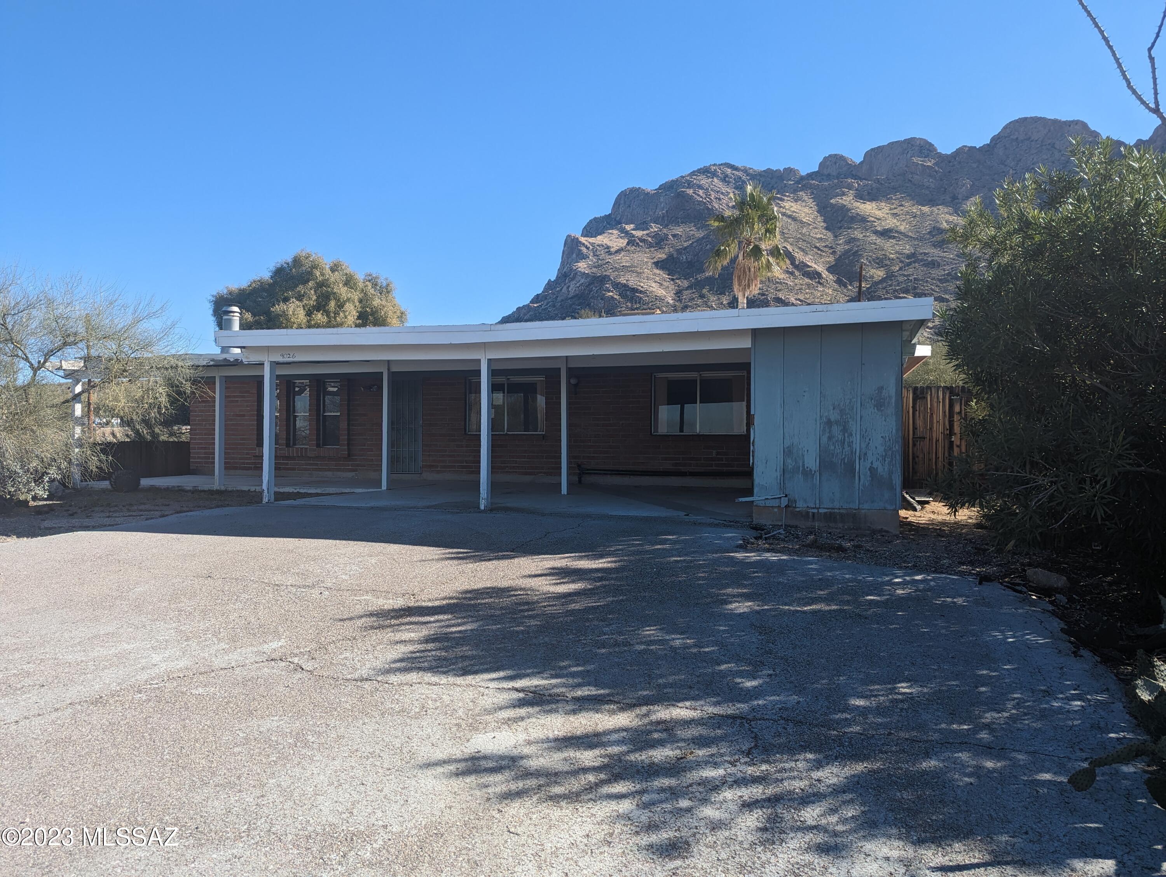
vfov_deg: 56.9
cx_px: 583
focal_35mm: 24
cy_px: 438
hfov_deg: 71.5
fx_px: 809
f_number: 1.85
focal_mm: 6.81
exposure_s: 1/1088
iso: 46
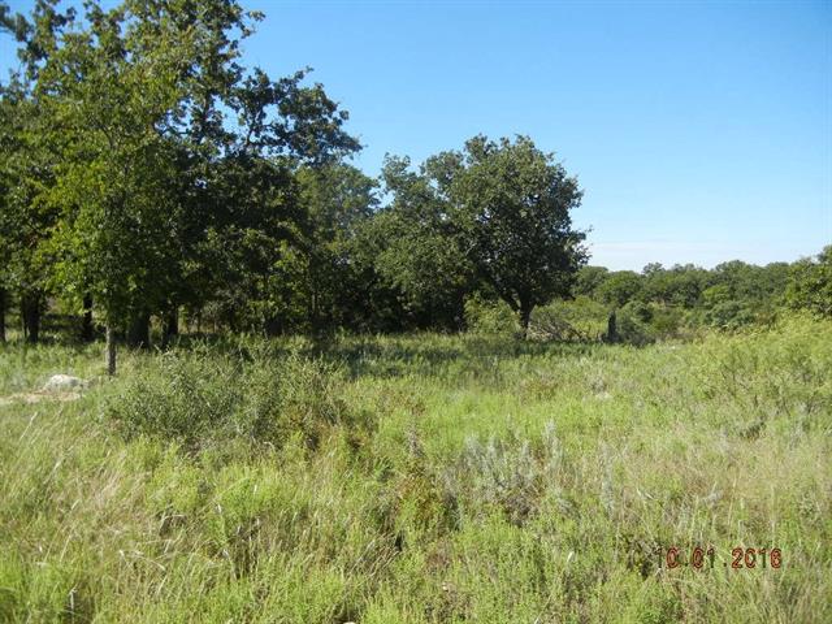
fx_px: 721
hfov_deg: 60.0
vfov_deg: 46.8
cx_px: 416
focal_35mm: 30
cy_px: 312
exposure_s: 1/857
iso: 160
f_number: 3.5
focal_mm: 5.4
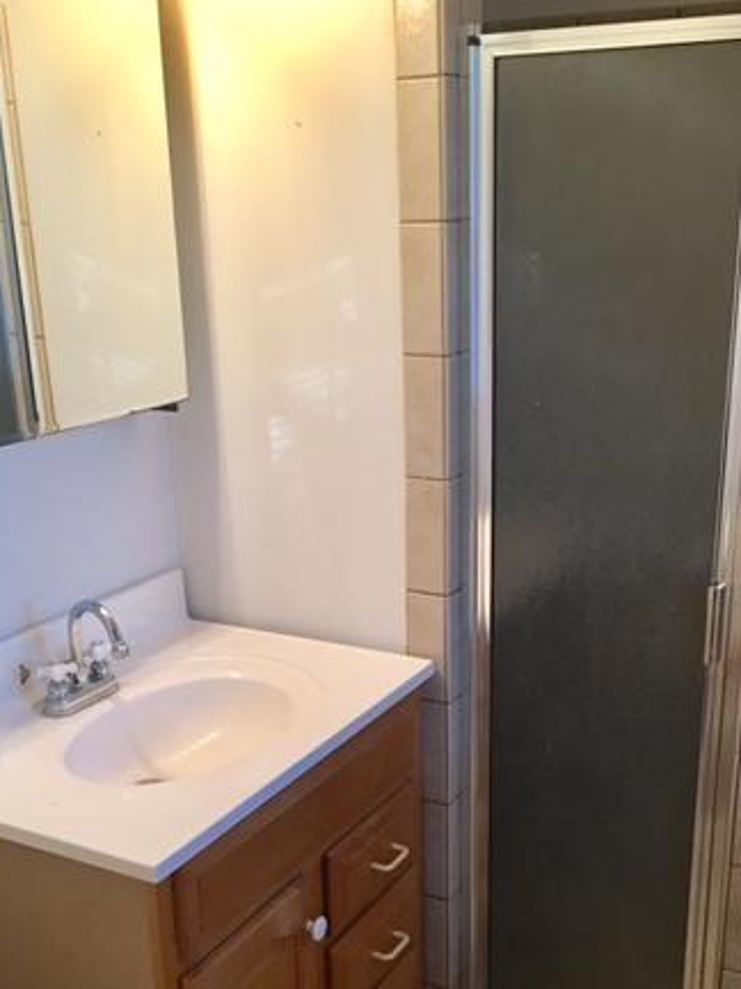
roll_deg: +0.6
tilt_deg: -20.4
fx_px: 1227
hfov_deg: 33.6
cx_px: 375
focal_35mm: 43
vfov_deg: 43.1
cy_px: 678
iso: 80
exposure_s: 1/15
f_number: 2.2
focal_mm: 4.15
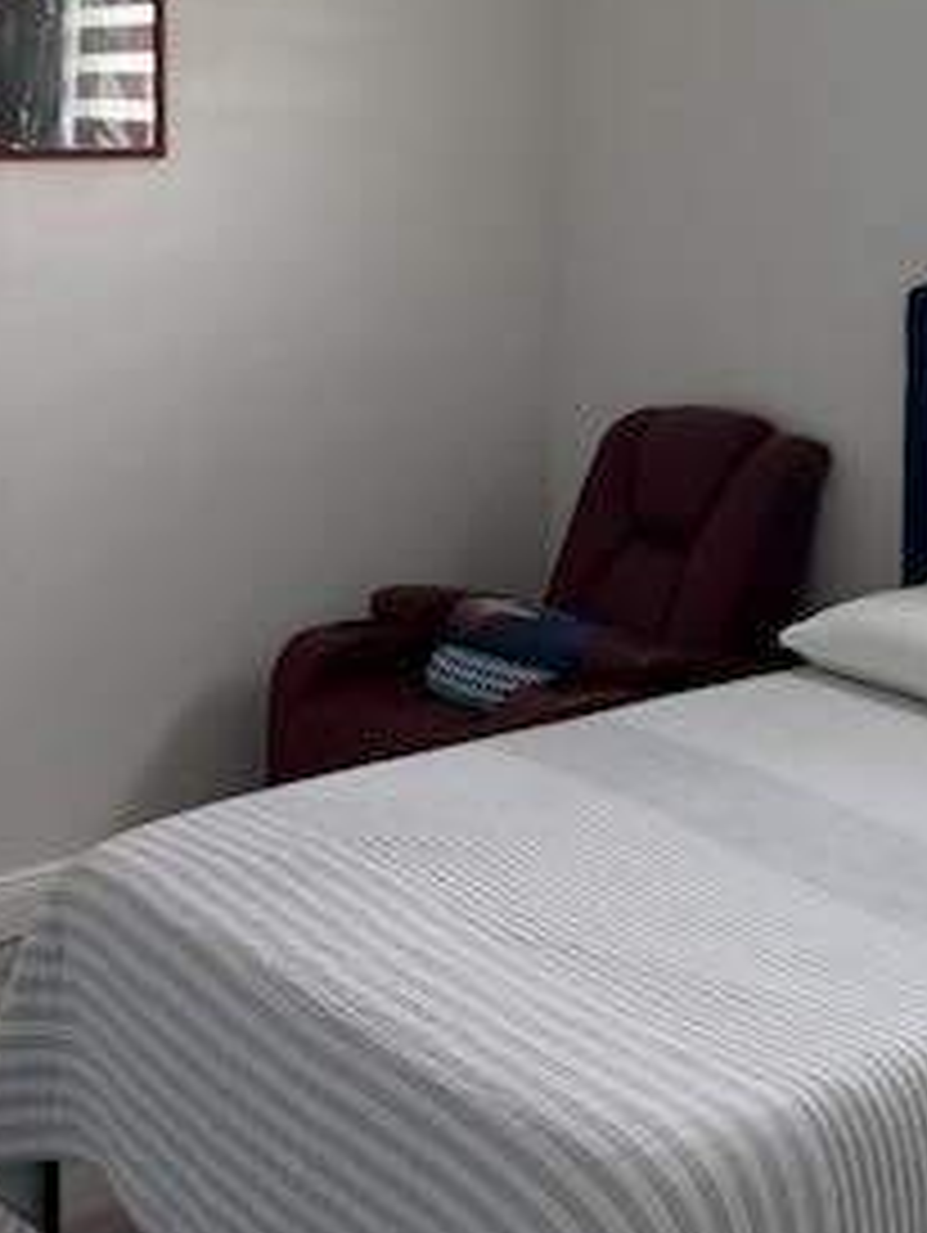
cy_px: 153
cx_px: 756
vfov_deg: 32.8
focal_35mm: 56
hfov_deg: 25.6
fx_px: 1996
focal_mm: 6.76
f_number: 1.78
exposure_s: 1/89
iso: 200
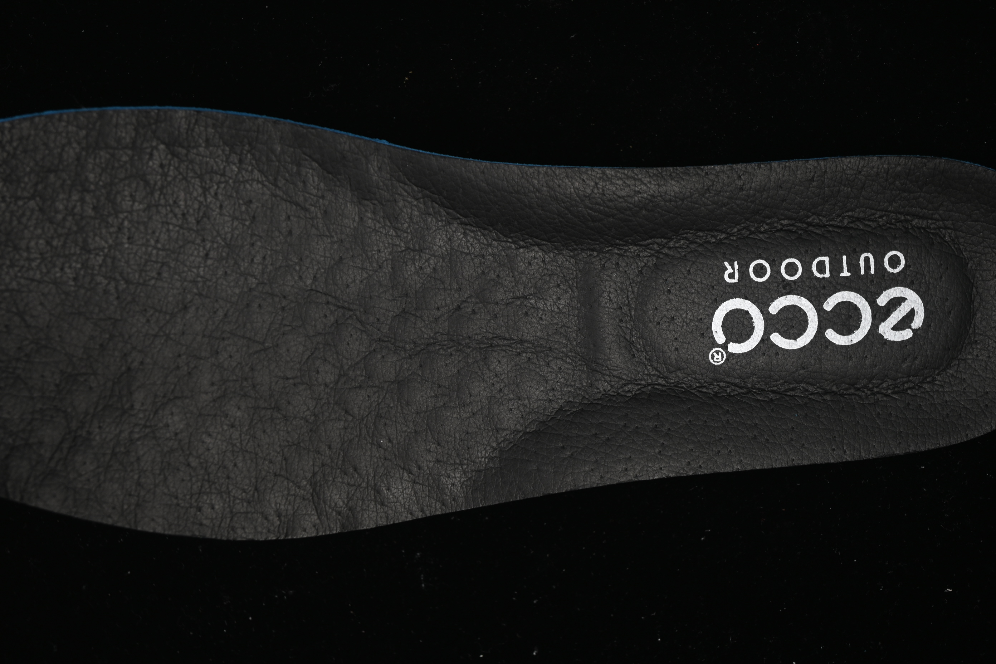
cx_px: 498
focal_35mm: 75
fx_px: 2075
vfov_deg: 18.2
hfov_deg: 27.0
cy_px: 332
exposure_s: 1/40
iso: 160
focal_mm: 50
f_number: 6.3
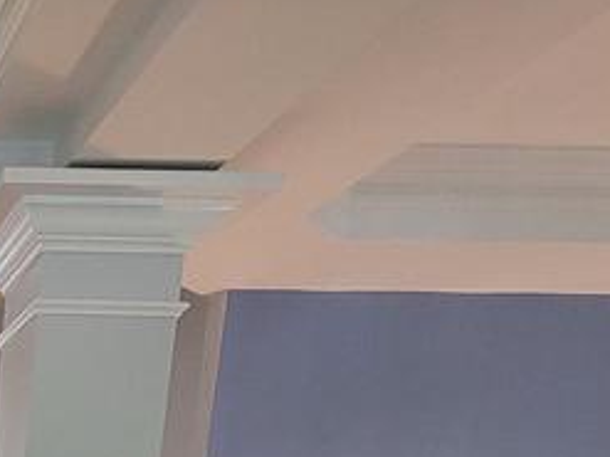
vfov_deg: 18.7
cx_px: -311
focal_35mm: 54
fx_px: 951
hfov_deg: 26.0
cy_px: 884
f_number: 2.2
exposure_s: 1/60
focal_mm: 2.2
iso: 320
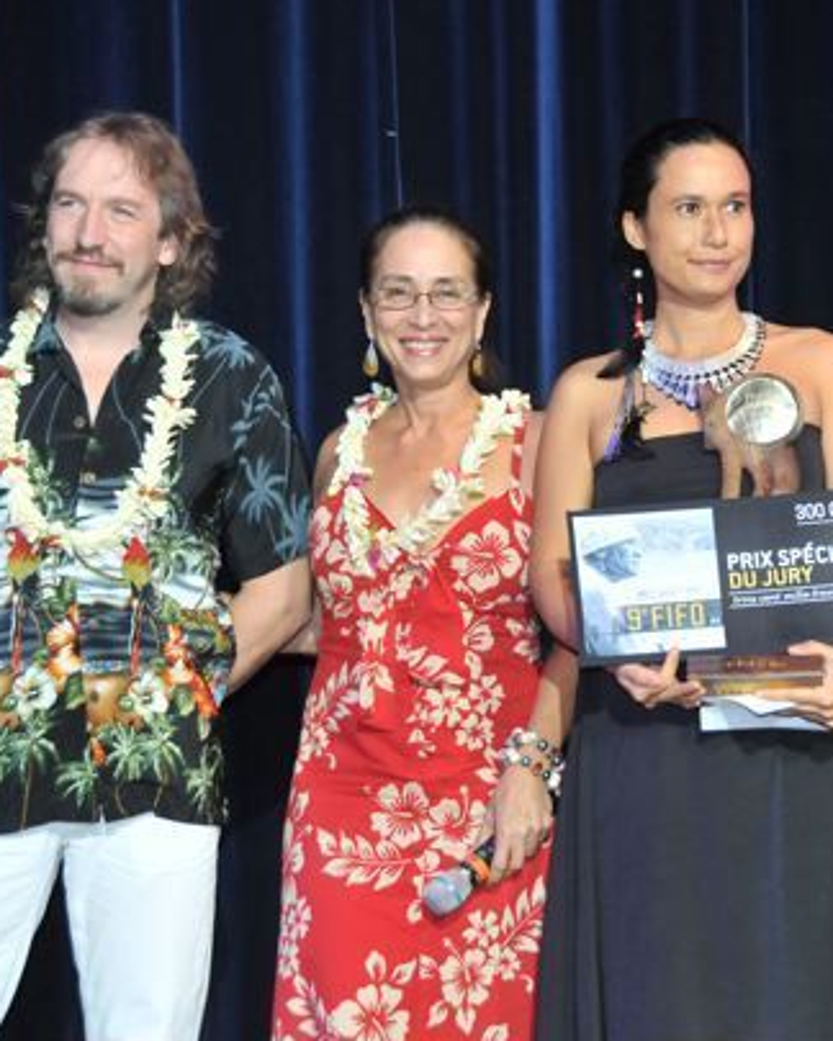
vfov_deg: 17.3
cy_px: 500
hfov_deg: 13.8
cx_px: 644
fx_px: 3421
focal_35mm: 111
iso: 800
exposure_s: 1/60
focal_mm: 50
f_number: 6.3
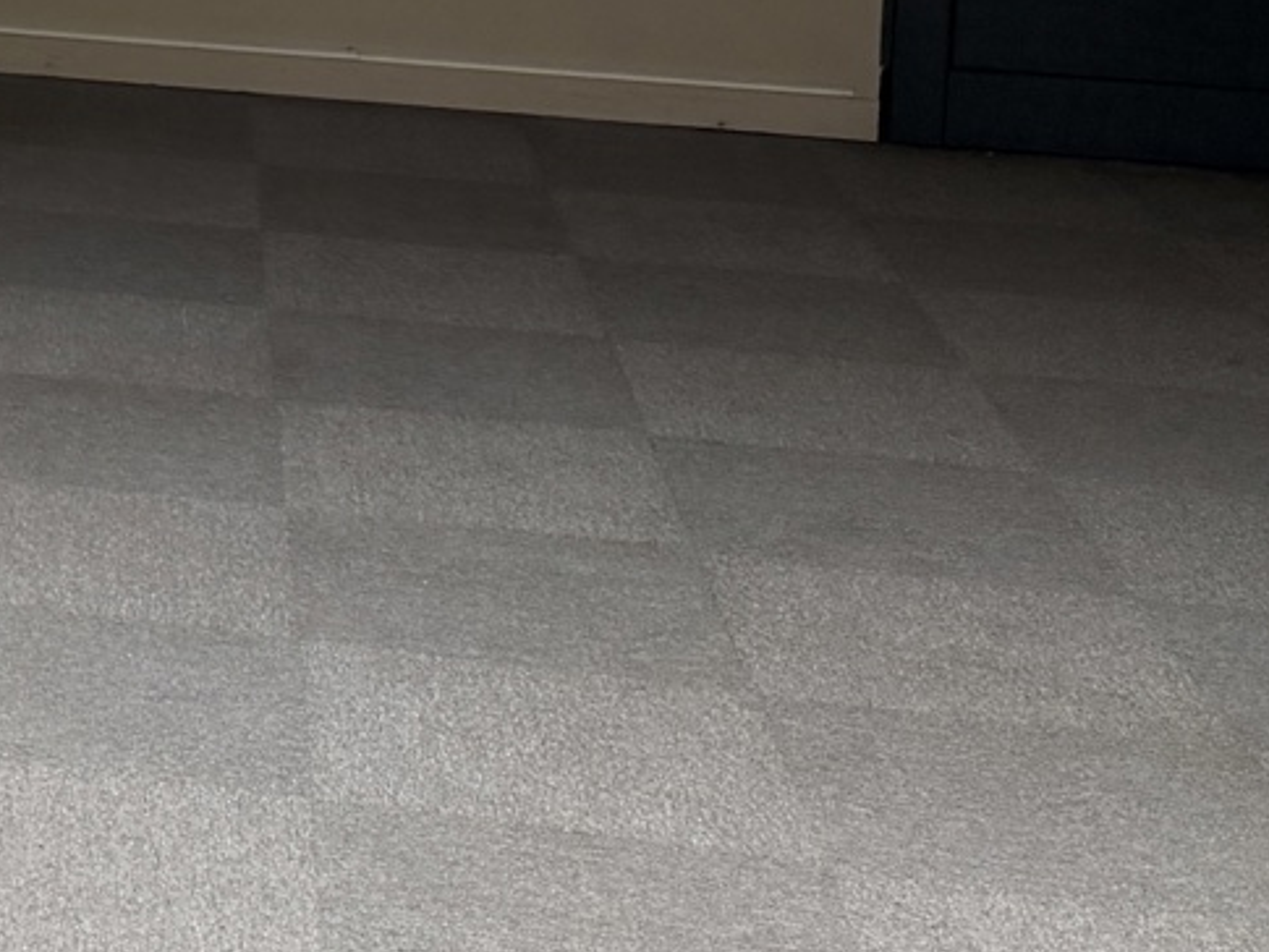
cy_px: -343
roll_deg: +0.2
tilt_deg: -5.0
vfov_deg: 14.8
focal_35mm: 95
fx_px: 3483
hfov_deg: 17.1
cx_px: -1000
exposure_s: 1/100
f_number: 1.78
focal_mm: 6.76
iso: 160
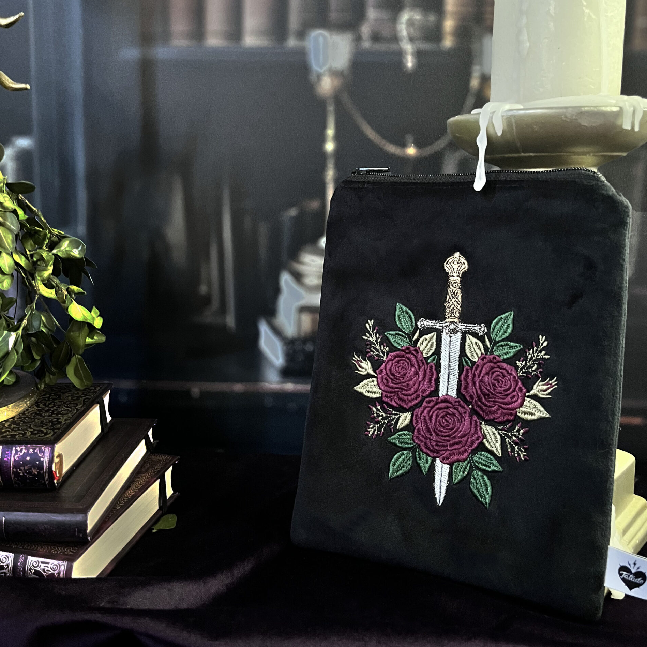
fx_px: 656
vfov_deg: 52.3
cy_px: 269
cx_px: 321
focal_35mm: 31
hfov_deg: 52.5
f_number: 1.6
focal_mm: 5.1
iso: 1000
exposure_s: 1/25
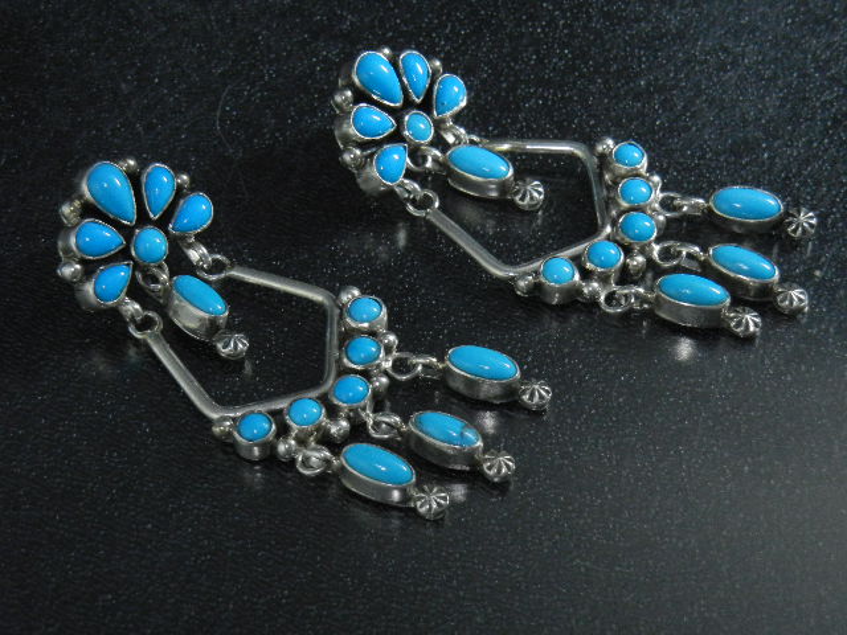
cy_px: 318
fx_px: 2178
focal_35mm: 89
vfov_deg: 16.6
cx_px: 424
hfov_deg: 22.0
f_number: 8.8
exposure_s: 1/30
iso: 800
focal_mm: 16
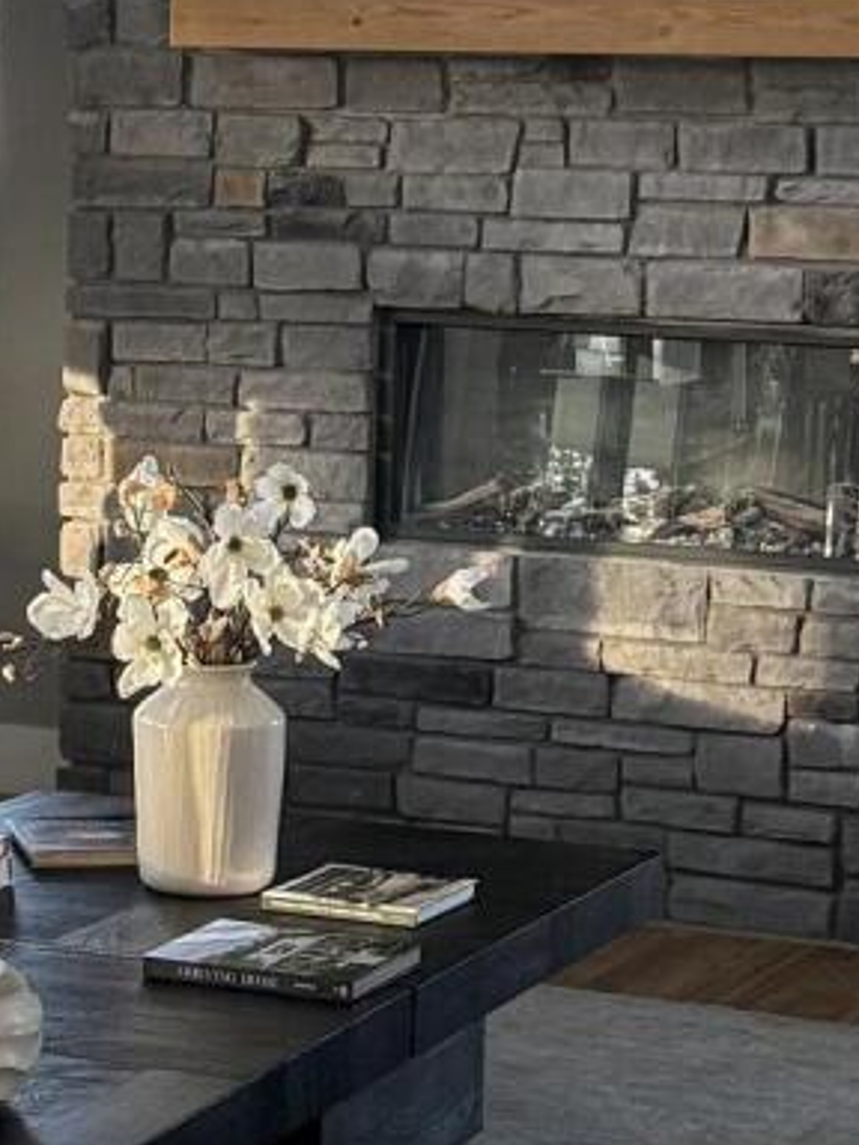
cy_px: 295
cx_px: 271
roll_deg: -1.6
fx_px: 4136
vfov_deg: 15.7
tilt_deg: -1.6
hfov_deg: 11.8
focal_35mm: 125
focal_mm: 6.76
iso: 320
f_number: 1.78
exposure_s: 1/120
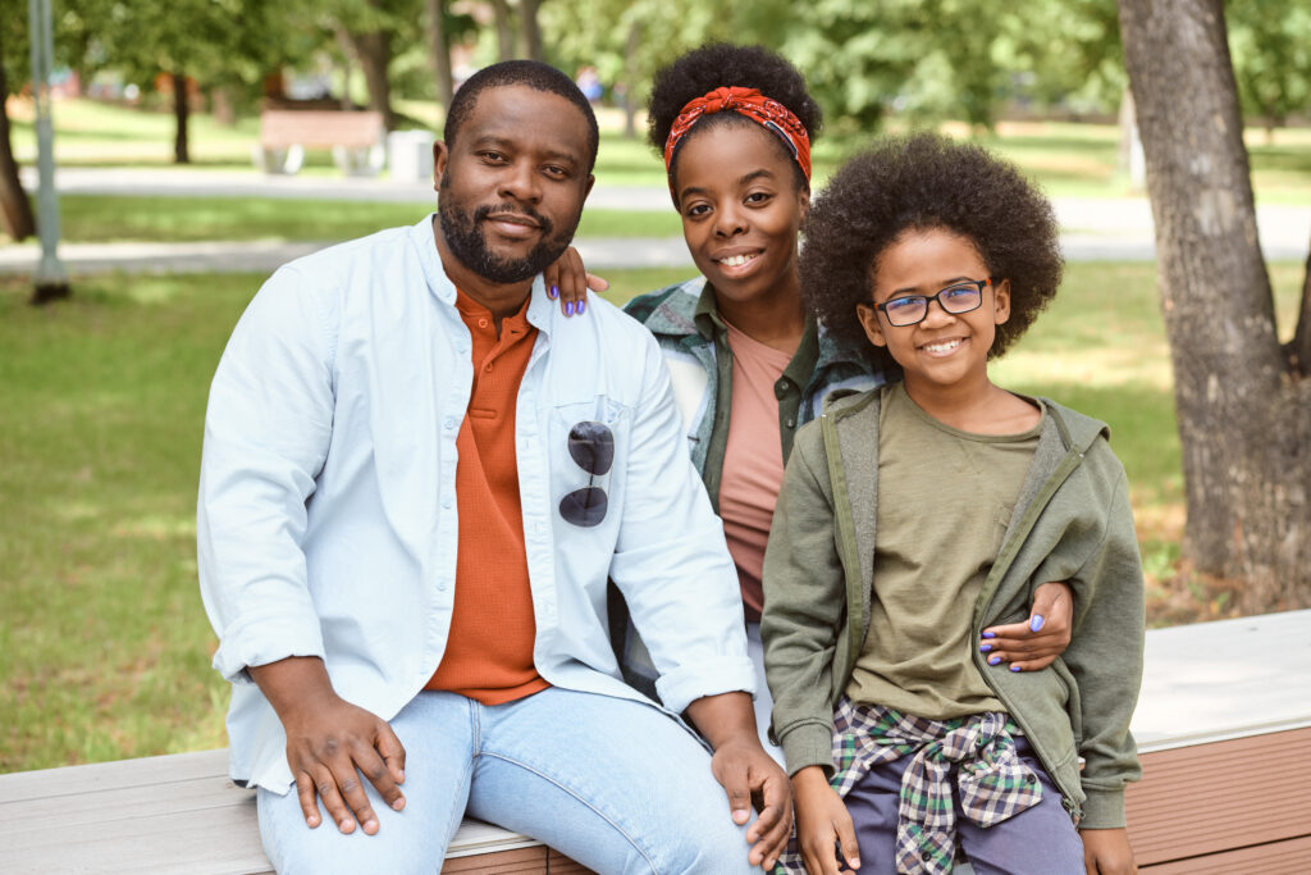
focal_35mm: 70
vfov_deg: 19.5
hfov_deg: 28.8
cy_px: 438
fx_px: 2549
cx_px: 656
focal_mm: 70
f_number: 5
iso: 400
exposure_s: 1/500
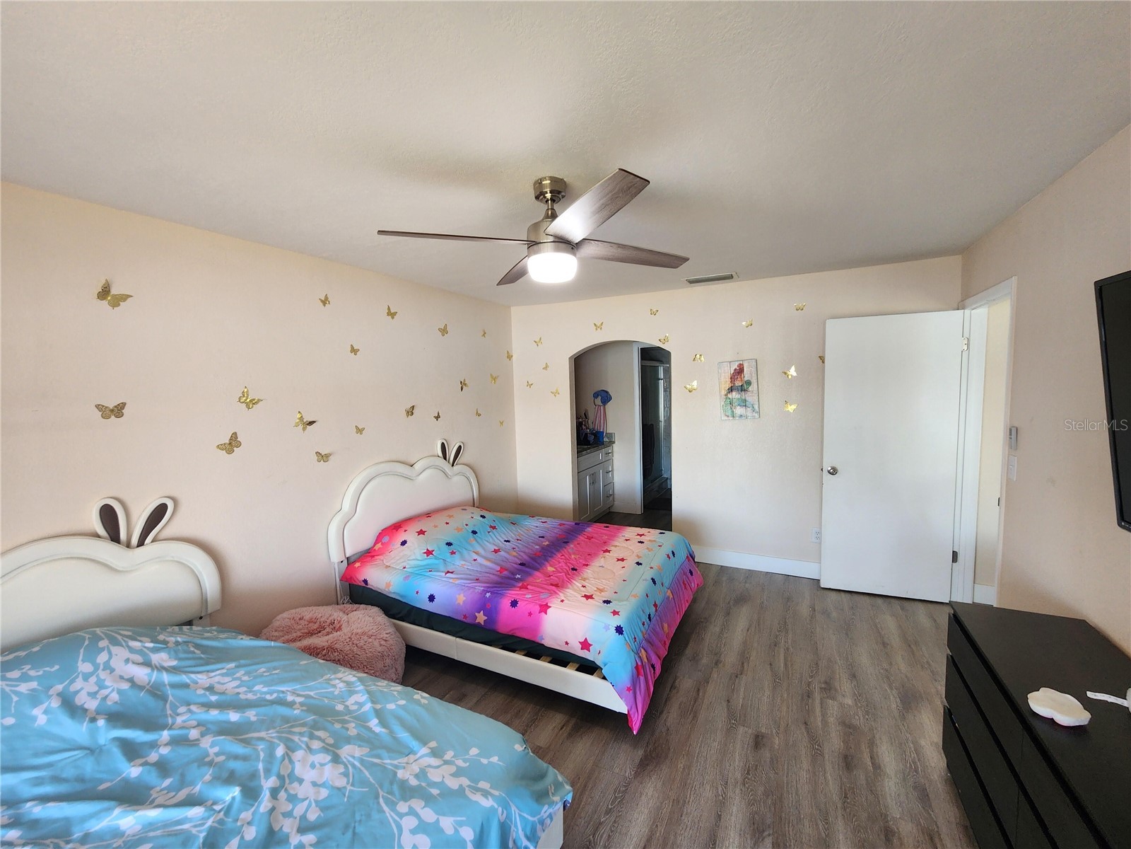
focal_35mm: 13
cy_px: 424
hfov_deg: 106.2
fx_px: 425
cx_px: 566
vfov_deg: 89.9
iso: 160
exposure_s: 1/60
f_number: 2.2
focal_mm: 2.2
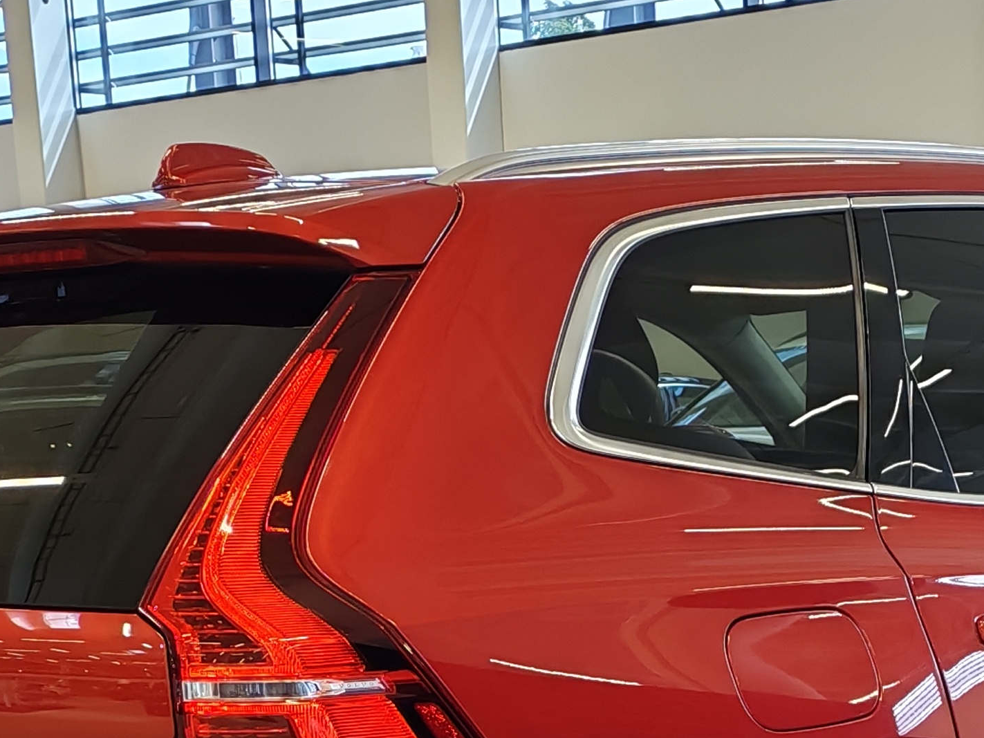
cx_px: 656
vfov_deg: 14.9
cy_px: 966
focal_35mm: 95
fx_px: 2700
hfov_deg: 20.6
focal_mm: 6.12
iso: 125
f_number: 1.9
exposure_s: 1/100
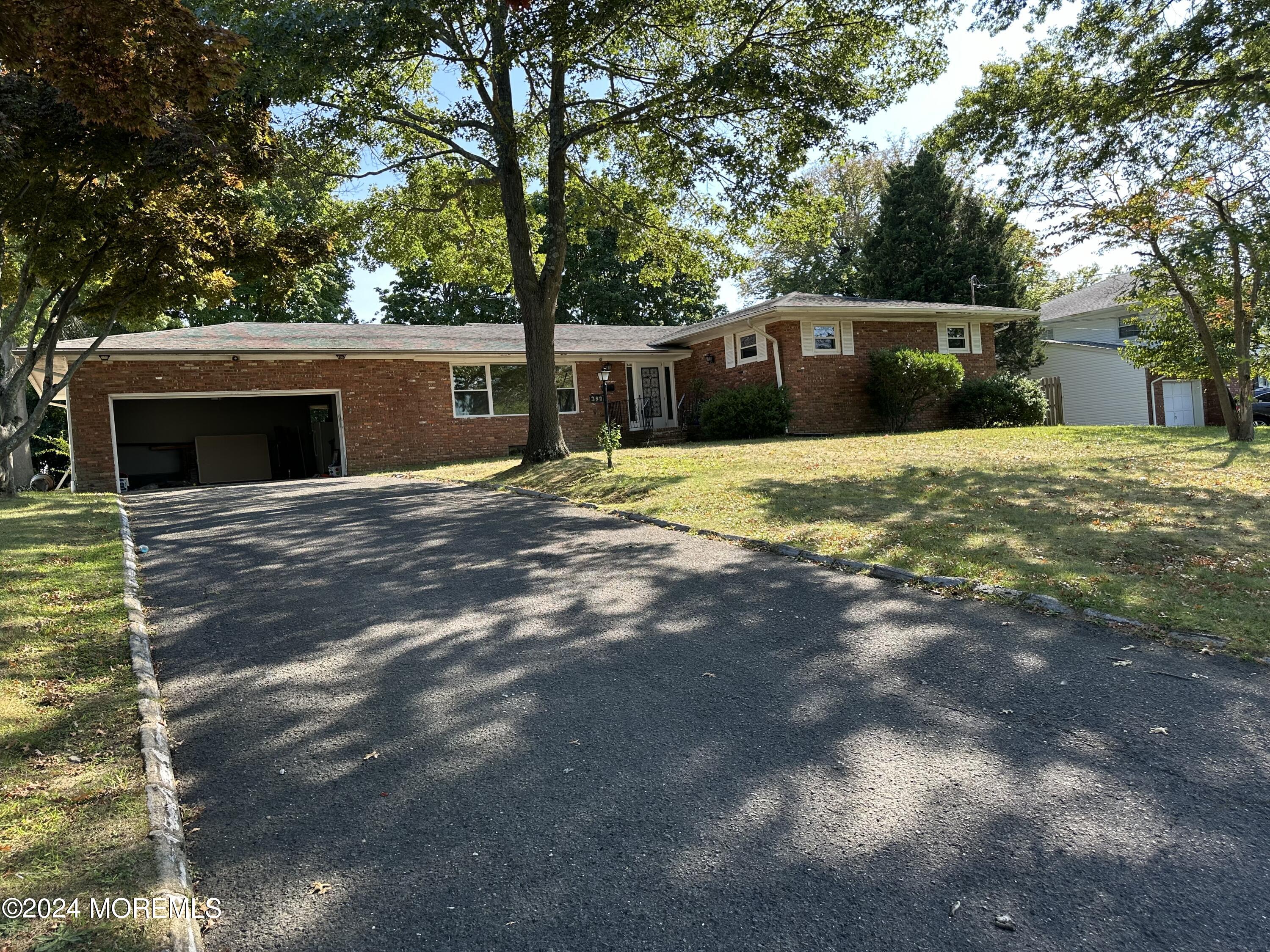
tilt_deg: +0.7
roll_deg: +4.2
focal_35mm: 24
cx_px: 635
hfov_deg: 71.6
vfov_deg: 56.8
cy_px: 476
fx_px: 881
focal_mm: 6.86
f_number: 1.78
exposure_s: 1/785
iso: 80
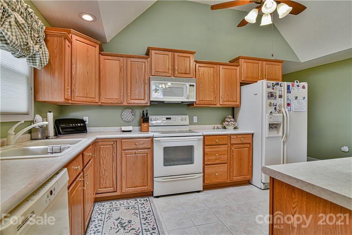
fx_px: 156
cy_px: 118
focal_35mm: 16
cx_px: 176
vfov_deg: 73.8
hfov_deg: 96.7
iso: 1600
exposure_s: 1/160
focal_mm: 16
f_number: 6.3
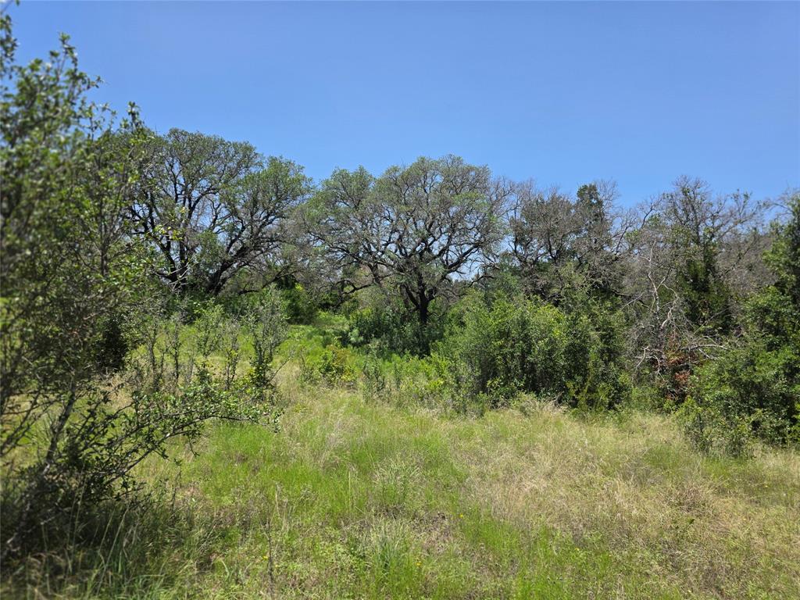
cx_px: 400
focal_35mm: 23
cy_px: 300
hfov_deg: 73.9
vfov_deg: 58.9
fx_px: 532
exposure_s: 1/4539
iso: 80
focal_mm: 6.3
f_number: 1.7
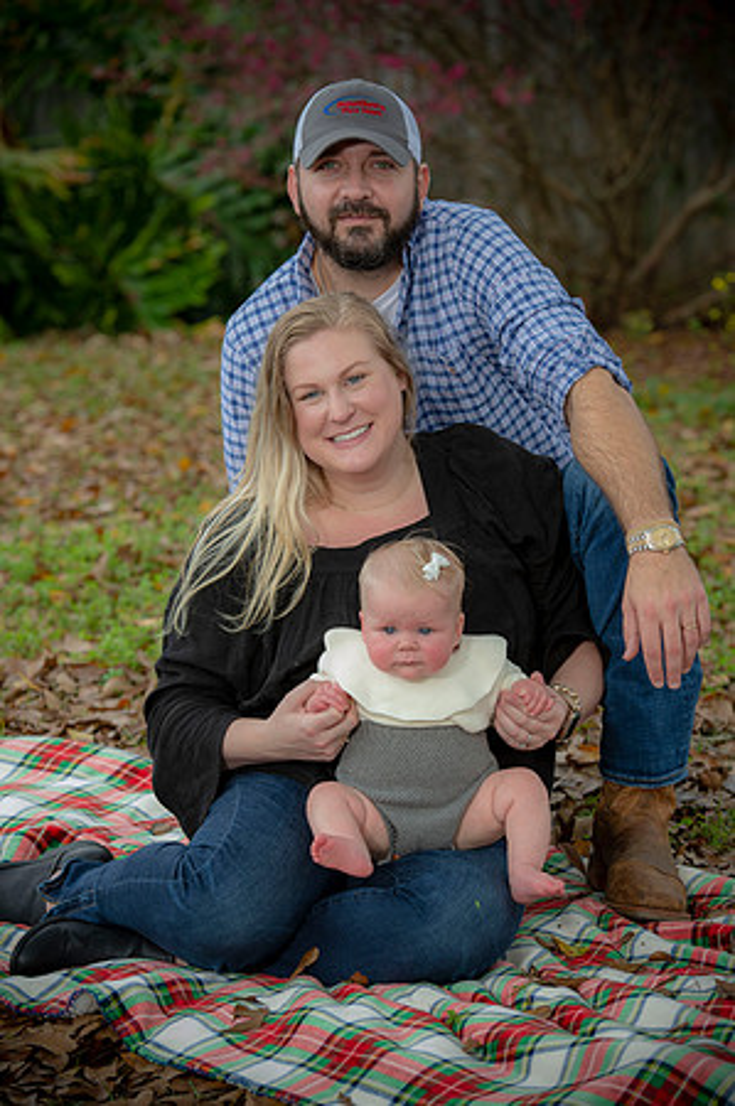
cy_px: 553
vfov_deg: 17.1
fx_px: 3683
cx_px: 368
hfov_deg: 11.4
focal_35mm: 120
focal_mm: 120
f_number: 5
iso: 160
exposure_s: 1/200
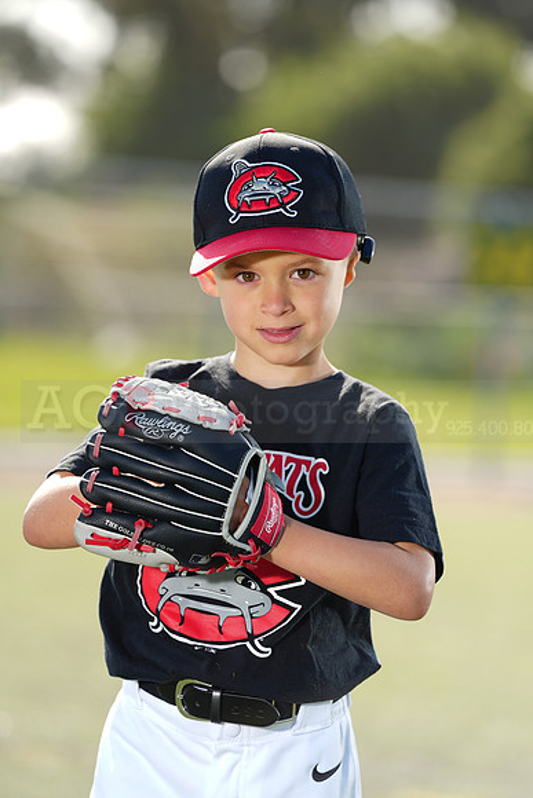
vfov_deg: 10.3
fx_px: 4439
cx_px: 266
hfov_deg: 6.9
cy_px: 399
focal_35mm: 200
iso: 64
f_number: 4.5
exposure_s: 1/250
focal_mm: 200
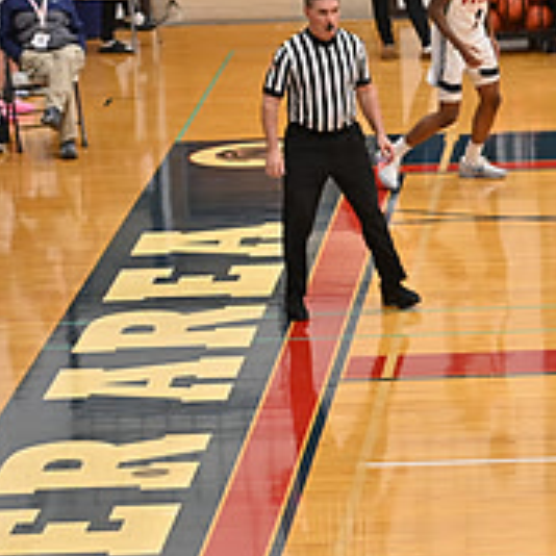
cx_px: 747
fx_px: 4616
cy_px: 144
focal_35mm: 254
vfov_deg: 6.9
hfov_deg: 6.8
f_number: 4
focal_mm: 92
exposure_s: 1/200
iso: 1000
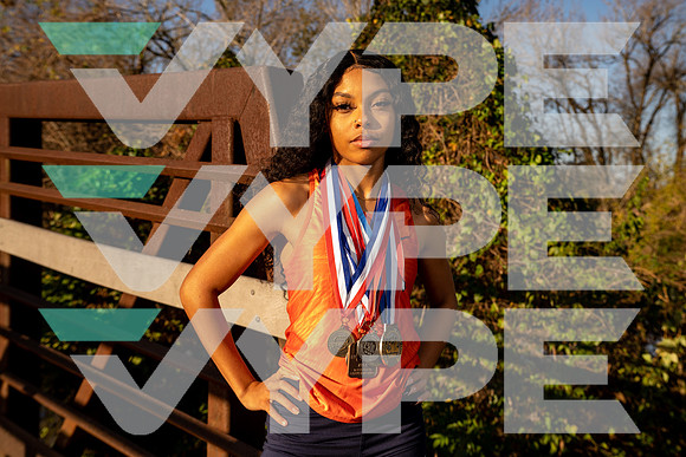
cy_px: 228
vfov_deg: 35.1
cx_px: 343
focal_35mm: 38
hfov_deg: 50.7
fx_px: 724
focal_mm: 38
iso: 160
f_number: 5.6
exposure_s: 1/250
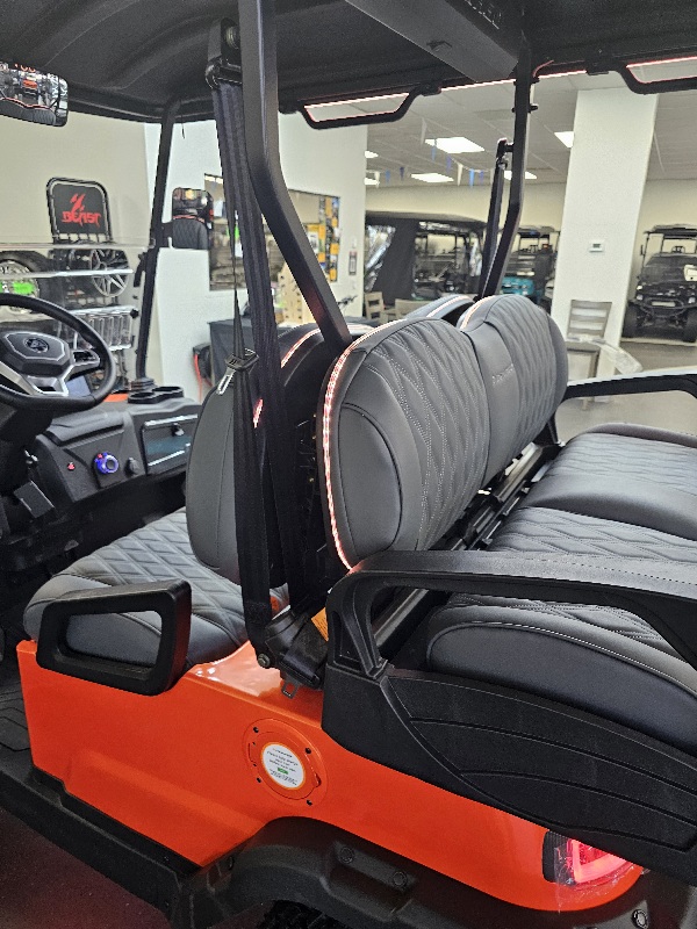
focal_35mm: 23
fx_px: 617
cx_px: 348
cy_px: 464
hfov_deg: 58.9
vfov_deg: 73.9
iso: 320
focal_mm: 6.3
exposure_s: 1/120
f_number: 1.7
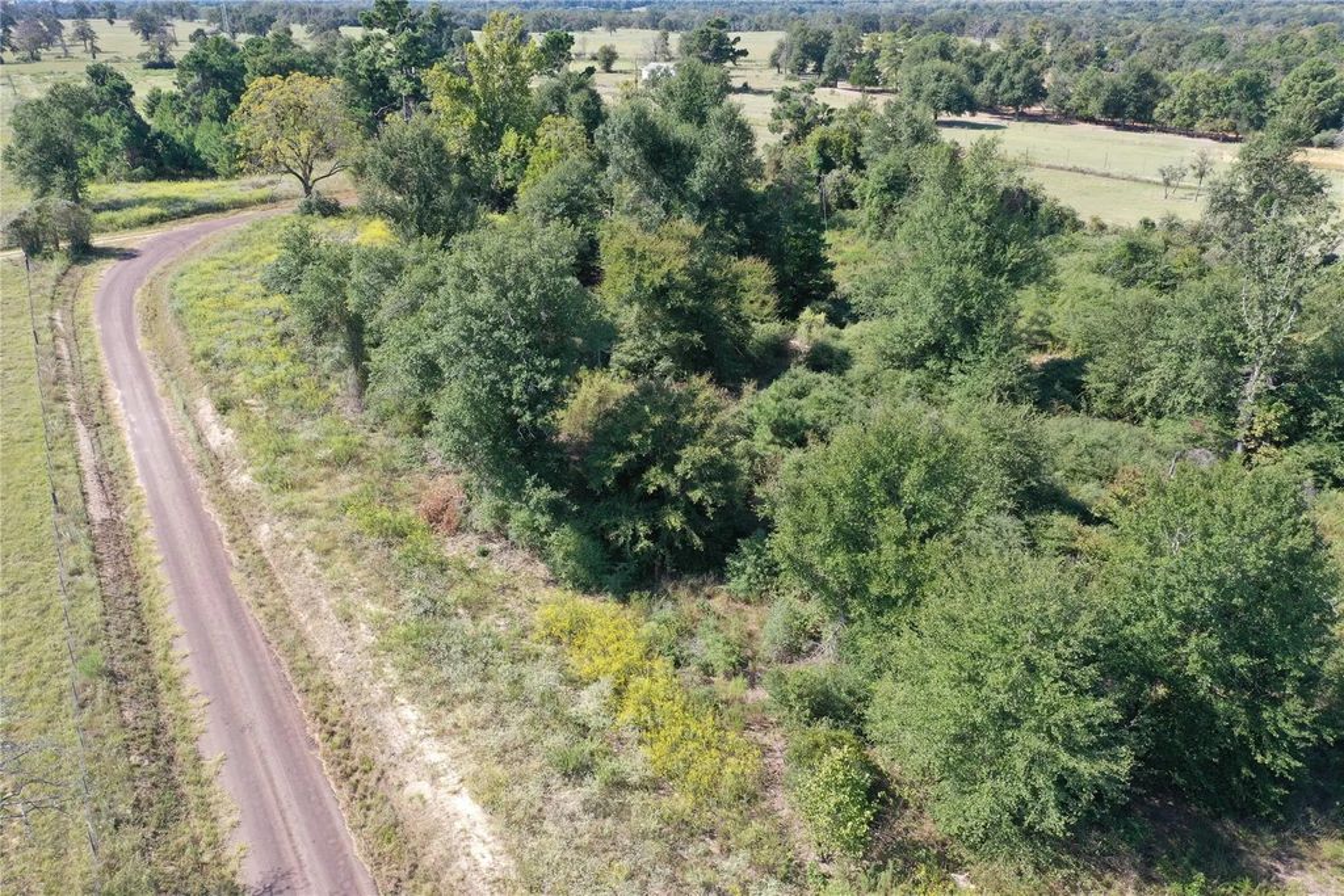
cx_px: 672
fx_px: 1045
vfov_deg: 46.4
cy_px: 448
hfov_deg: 65.5
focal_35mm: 28
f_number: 5
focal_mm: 10.26
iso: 100
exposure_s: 1/200
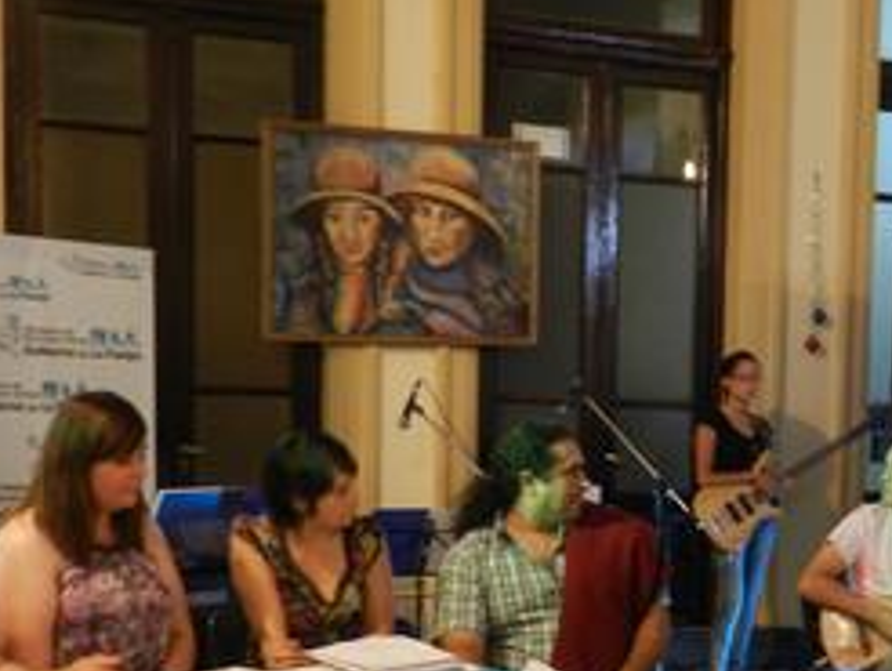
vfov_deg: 27.6
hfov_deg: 36.4
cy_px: 530
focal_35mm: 52
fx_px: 1341
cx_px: 595
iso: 400
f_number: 3.7
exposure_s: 1/5
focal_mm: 5.6
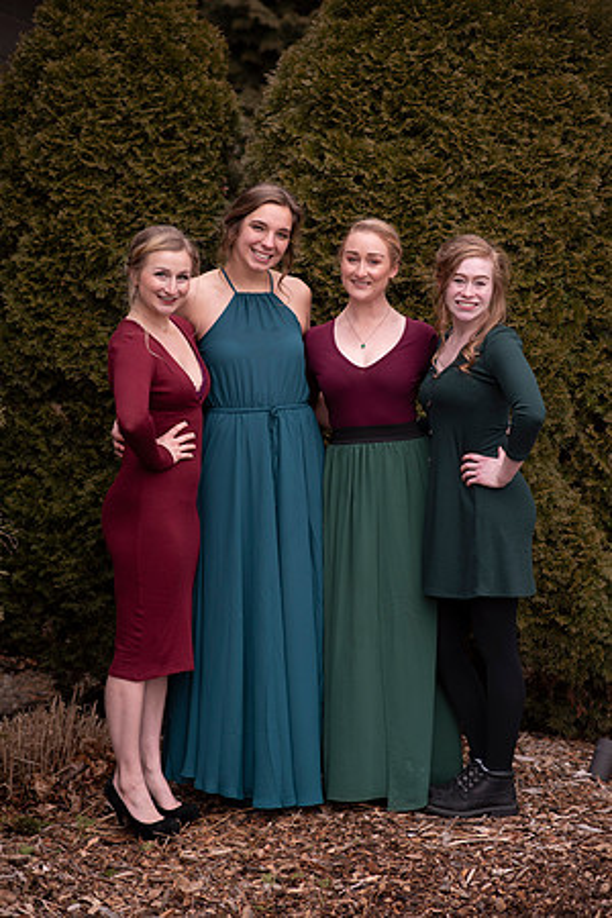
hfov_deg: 16.1
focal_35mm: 85
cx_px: 306
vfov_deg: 23.9
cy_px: 459
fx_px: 2167
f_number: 2.5
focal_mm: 85
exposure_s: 1/125
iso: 100
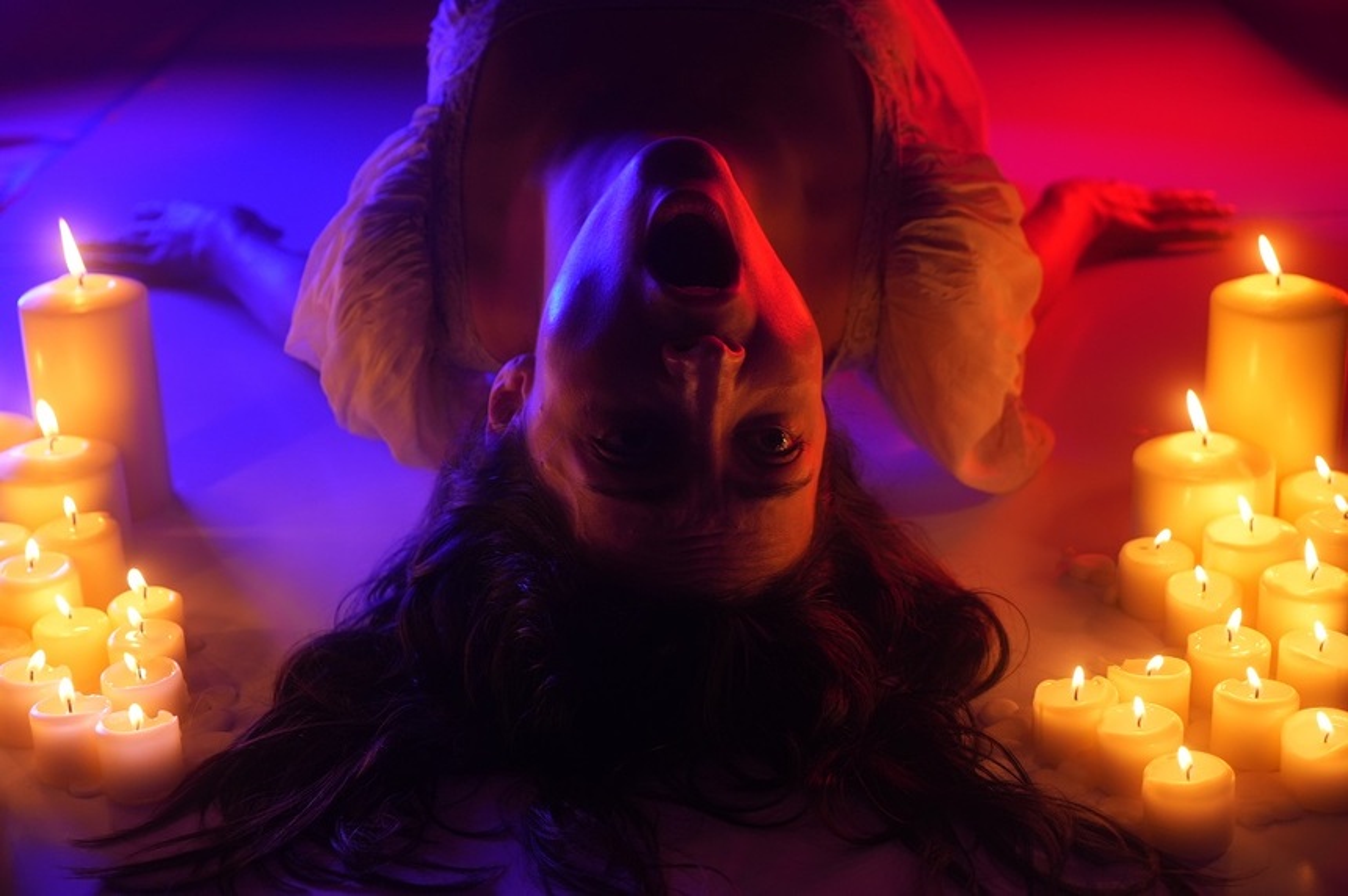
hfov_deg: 36.9
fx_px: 2020
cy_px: 448
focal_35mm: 54
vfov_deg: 25.0
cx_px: 674
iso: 1250
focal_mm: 54
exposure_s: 1/80
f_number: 5.6
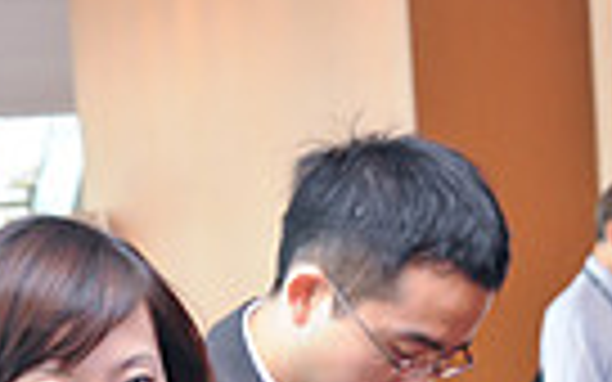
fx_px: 2902
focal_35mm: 174
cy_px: 638
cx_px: 410
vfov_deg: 7.4
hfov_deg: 12.0
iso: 1250
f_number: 6.3
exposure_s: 1/60
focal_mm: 40
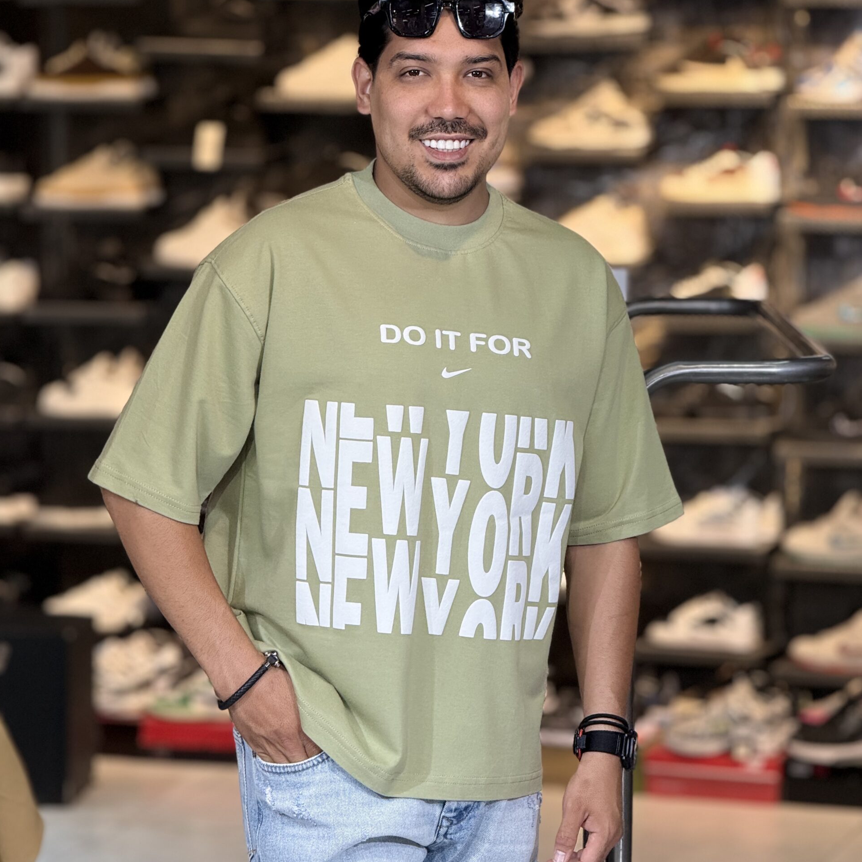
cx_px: 431
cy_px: 451
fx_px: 4001
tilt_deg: -5.9
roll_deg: -1.1
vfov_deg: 12.3
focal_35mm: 142
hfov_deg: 12.3
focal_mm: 15.66
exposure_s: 1/100
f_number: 2.8
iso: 160
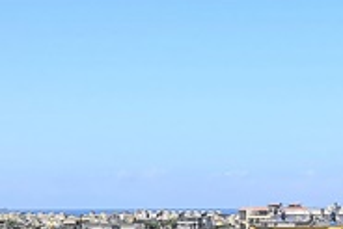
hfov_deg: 13.9
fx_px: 1402
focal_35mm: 147
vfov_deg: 9.3
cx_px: 274
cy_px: 190
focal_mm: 4.32
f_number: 1.7
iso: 50
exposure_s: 1/1392
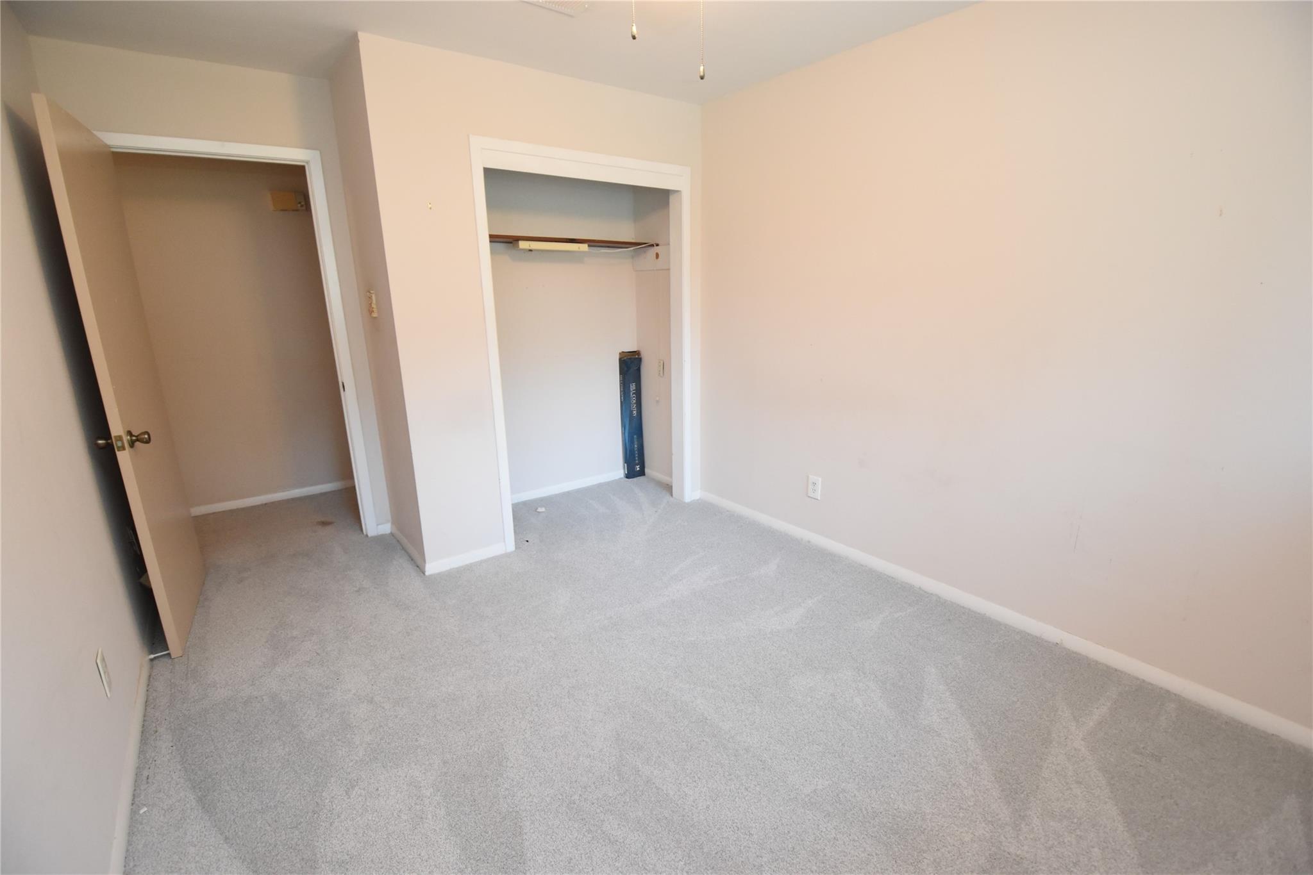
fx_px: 547
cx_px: 656
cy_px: 438
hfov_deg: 100.4
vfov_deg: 77.3
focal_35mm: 15
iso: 1400
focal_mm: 10
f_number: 3.5
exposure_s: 1/60
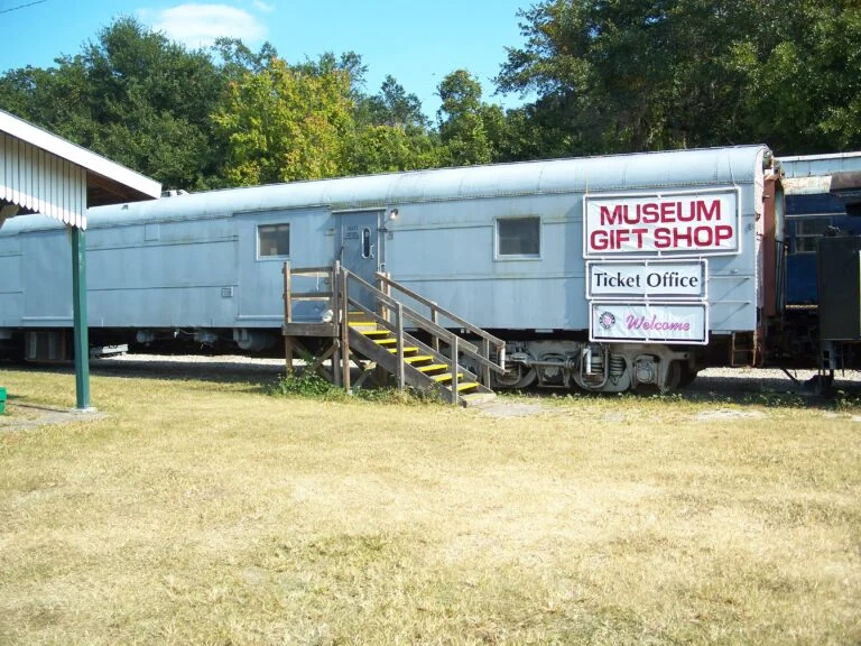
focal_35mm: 37
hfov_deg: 50.1
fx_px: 920
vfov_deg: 38.7
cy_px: 323
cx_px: 430
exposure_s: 1/400
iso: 64
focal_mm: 7.8
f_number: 2.8
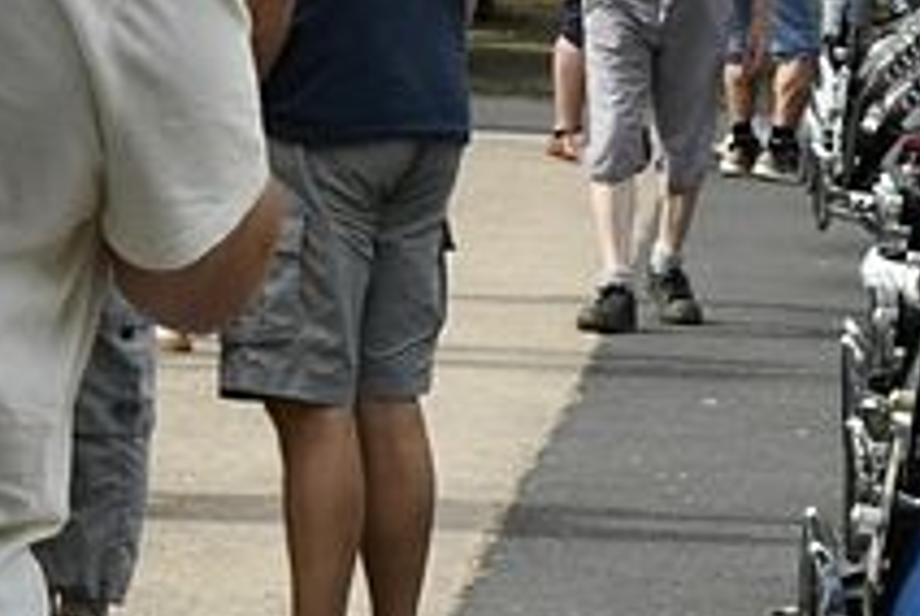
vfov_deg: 3.4
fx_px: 10415
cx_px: 1133
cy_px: 577
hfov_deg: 5.0
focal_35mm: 407
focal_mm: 48
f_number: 18
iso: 100
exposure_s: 1/80
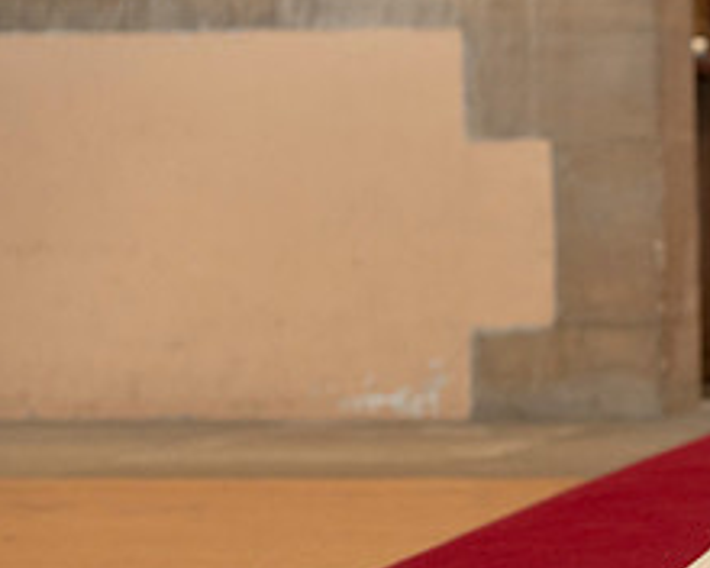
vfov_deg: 11.2
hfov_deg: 13.7
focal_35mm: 136
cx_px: 900
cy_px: 605
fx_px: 2858
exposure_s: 1/160
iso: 3200
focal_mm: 55
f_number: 4
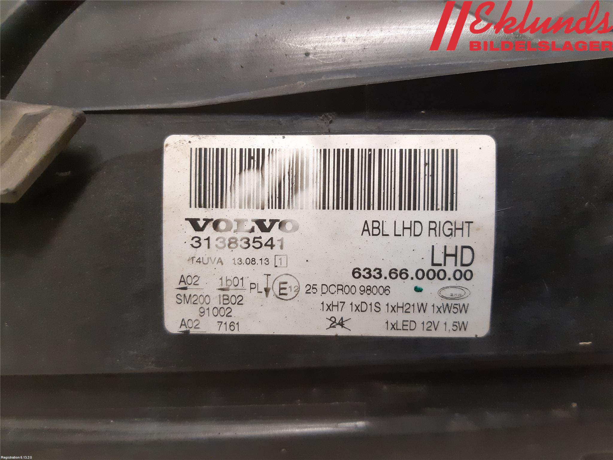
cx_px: 306
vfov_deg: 53.1
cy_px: 230
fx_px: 460
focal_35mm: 26
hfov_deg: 67.3
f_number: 1.7
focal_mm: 3.93
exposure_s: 1/50
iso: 250
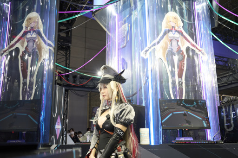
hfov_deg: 53.1
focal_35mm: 36
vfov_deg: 36.8
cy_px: 79
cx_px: 119
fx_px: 238
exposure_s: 1/160
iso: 500
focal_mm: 24
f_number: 3.5
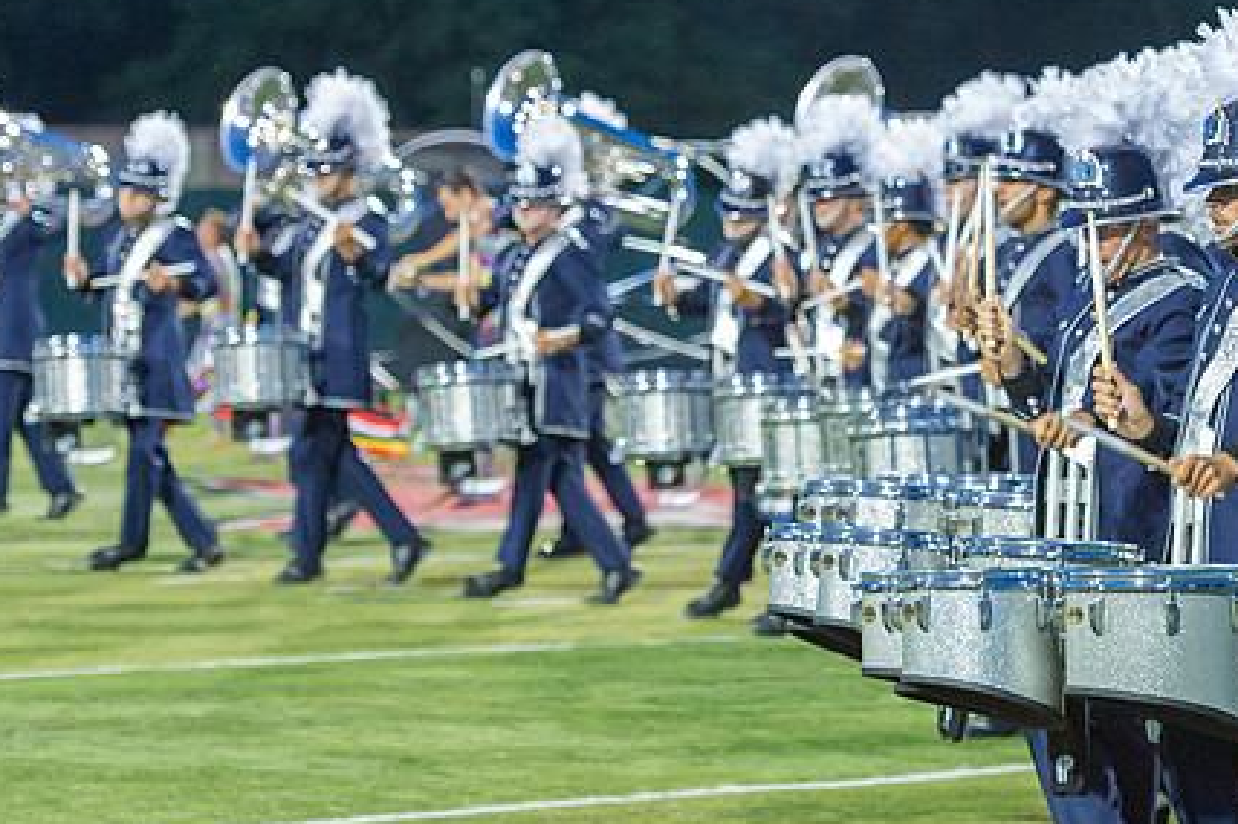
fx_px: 6944
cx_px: 989
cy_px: 380
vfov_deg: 6.8
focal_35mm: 202
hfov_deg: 10.2
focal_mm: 102
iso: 6400
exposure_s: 1/320
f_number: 3.5
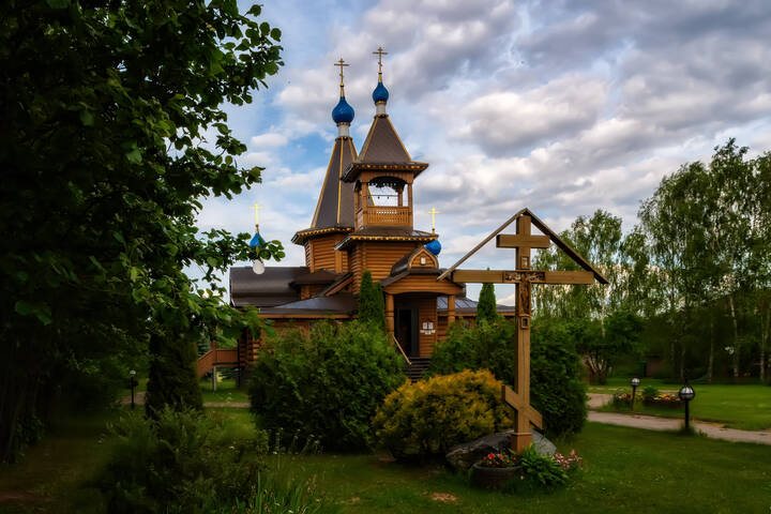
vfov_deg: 42.3
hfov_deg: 60.3
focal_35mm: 31
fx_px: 664
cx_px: 386
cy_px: 257
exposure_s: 1/500
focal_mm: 21
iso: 560
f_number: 11
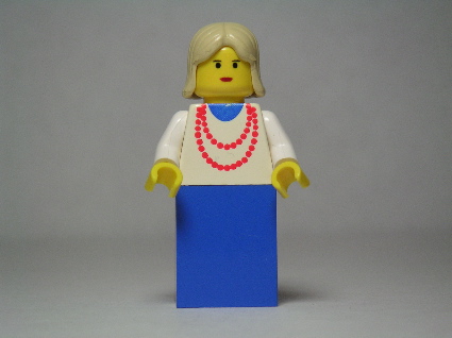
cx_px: 226
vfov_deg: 13.3
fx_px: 1448
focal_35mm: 111
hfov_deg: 17.7
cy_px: 169
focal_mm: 17.1
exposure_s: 1/111
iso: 80
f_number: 3.6
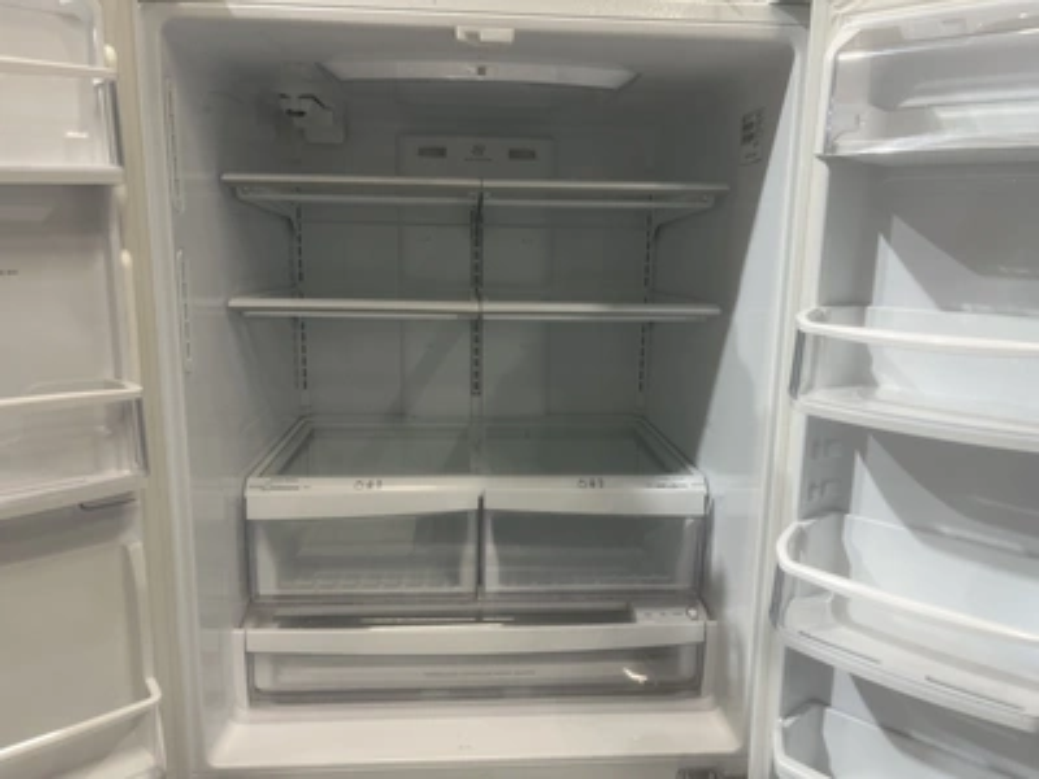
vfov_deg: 53.1
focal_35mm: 26
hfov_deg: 67.3
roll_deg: -0.1
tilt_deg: -11.8
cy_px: 390
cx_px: 520
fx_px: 780
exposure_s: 1/60
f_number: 1.6
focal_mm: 5.1
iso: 64
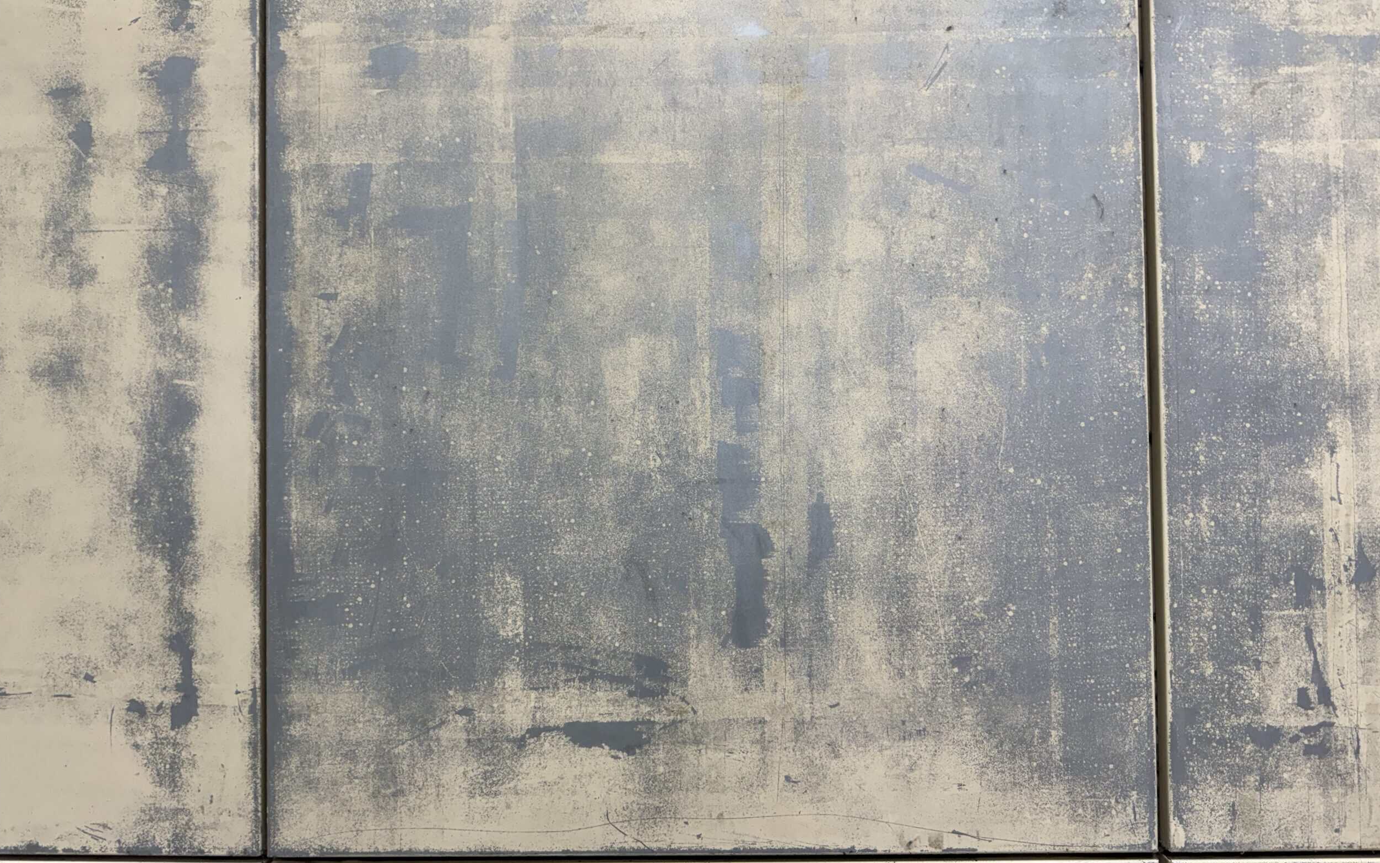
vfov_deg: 47.6
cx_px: 688
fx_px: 978
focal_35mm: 26
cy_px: 414
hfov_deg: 70.4
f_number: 1.78
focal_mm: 6.76
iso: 160
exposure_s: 1/120
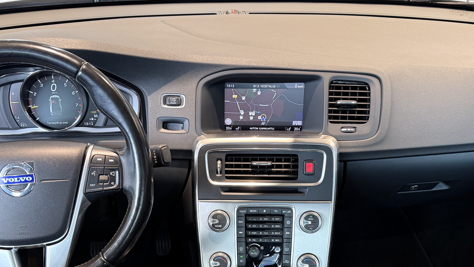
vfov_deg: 26.4
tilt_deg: -33.1
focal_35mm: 44
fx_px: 553
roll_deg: -1.0
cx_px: 233
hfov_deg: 46.4
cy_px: 226
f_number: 1.78
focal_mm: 6.76
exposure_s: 1/50
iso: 200
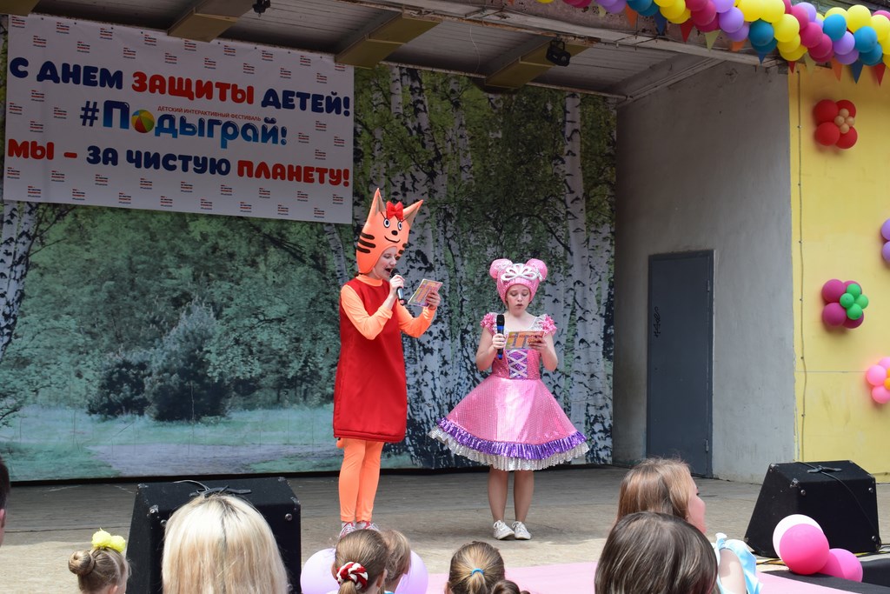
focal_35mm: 48
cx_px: 445
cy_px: 297
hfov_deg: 41.1
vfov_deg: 28.1
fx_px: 1187
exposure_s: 1/250
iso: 400
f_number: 10
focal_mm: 32
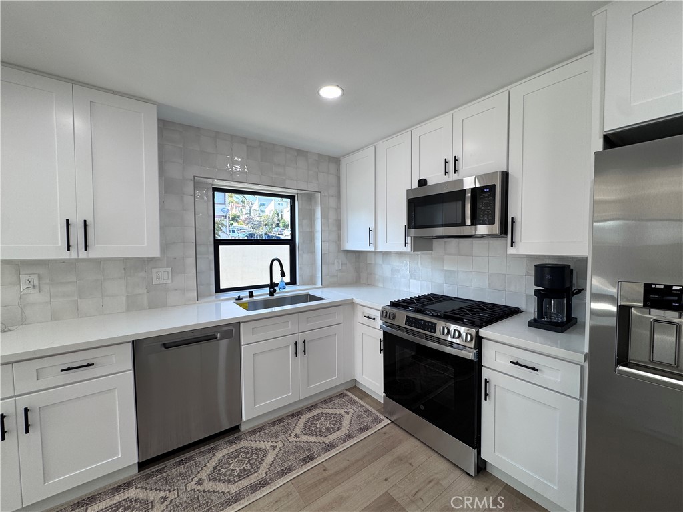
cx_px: 342
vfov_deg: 85.7
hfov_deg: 102.1
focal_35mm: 14
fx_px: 276
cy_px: 256
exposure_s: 1/110
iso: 40
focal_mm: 2.22
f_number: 2.2
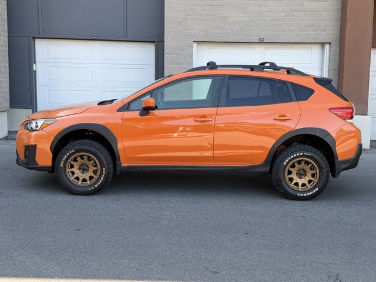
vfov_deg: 30.3
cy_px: 141
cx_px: 188
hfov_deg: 39.7
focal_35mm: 48
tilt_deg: -6.3
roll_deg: -0.8
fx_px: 521
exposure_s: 1/450
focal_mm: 6.76
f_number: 1.78
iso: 80
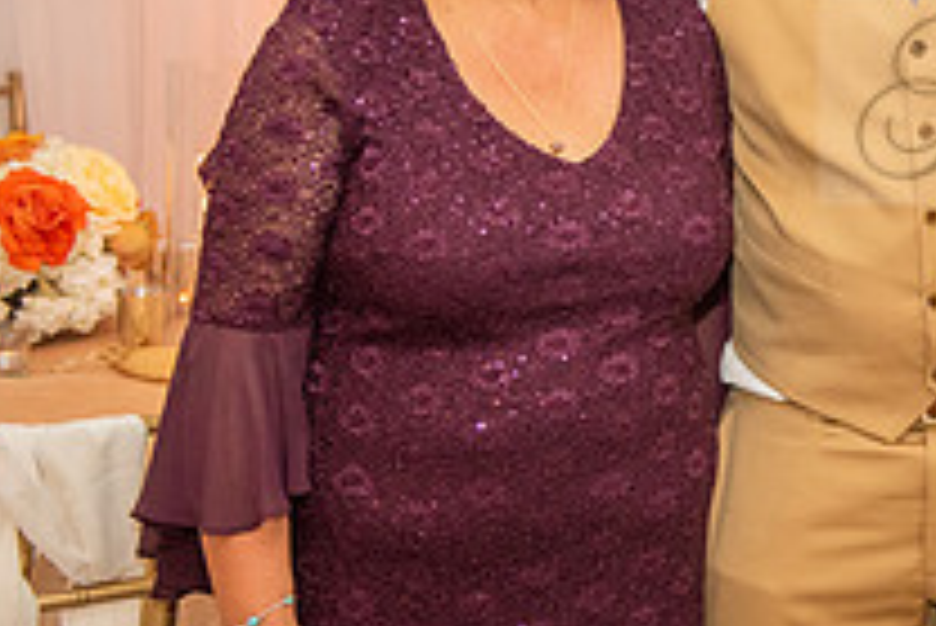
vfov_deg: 12.9
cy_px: 97
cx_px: 1210
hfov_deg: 18.0
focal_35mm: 106
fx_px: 2758
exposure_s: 1/160
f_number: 2.8
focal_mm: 38
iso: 1000
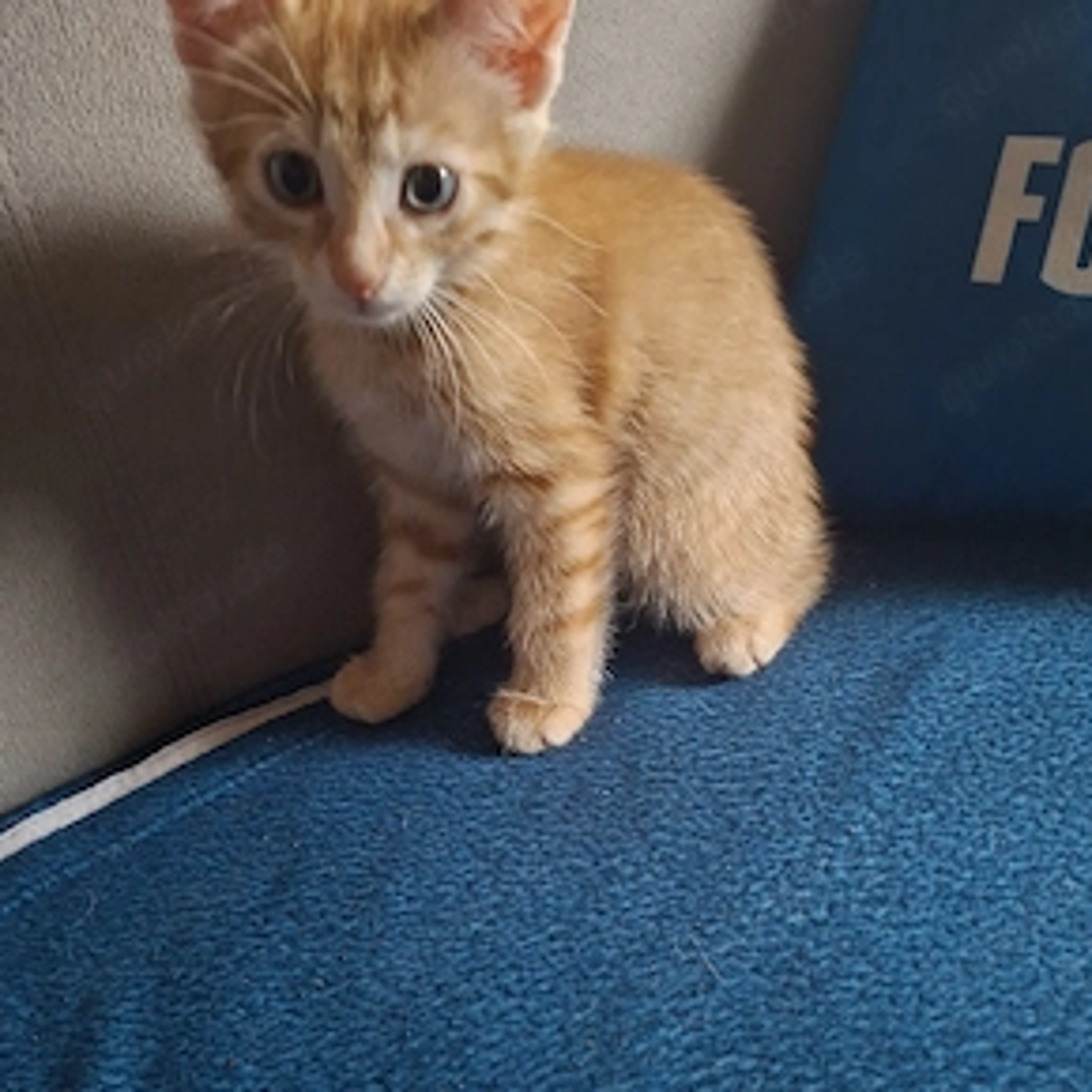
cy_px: 663
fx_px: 999
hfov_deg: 57.3
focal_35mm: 28
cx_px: 550
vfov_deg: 56.8
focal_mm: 5.54
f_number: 1.8
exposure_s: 1/20
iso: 1000
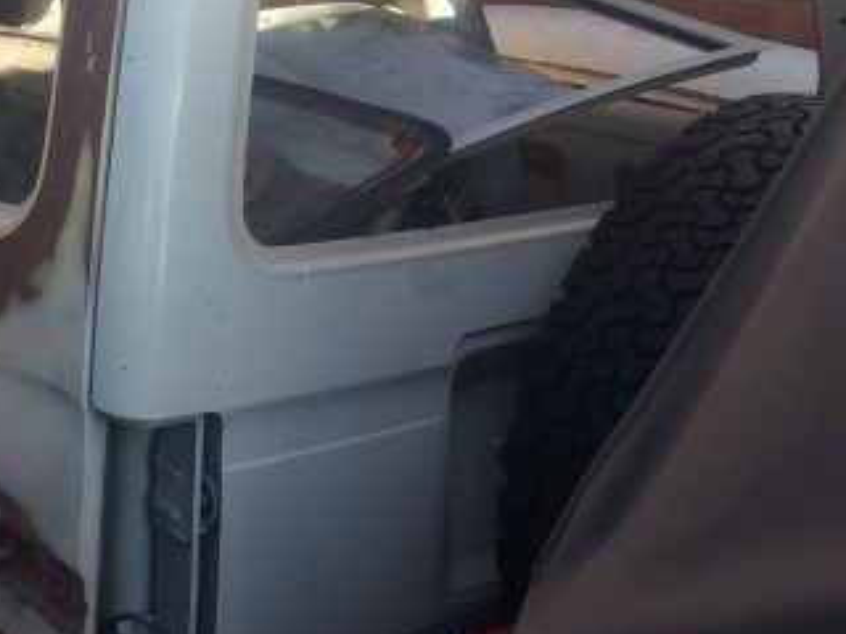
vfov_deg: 25.2
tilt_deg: -17.4
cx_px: 148
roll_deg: -2.0
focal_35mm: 58
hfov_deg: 32.2
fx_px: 1417
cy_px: 243
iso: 32
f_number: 2.2
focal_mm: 4.15
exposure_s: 1/373
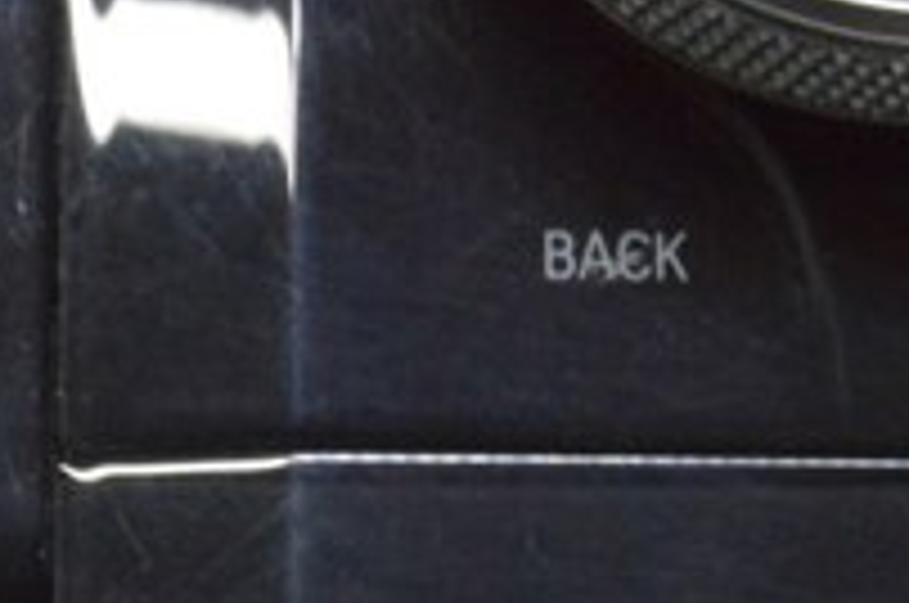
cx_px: 189
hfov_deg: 12.3
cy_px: 848
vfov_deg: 8.1
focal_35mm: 167
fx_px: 4200
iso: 6400
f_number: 20
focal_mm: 35
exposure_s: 1/20
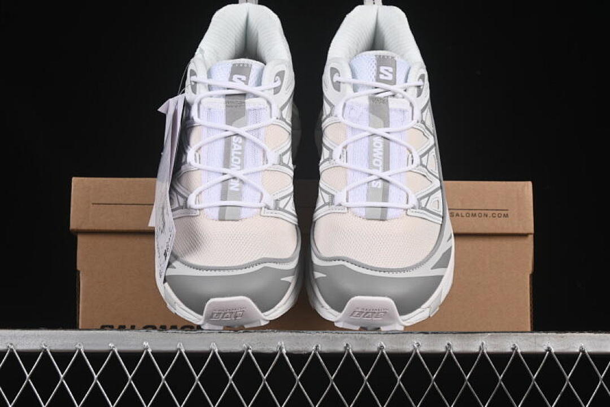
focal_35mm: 75
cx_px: 305
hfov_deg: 27.0
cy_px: 204
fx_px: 1271
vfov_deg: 18.2
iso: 160
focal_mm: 50
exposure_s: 1/80
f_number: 8
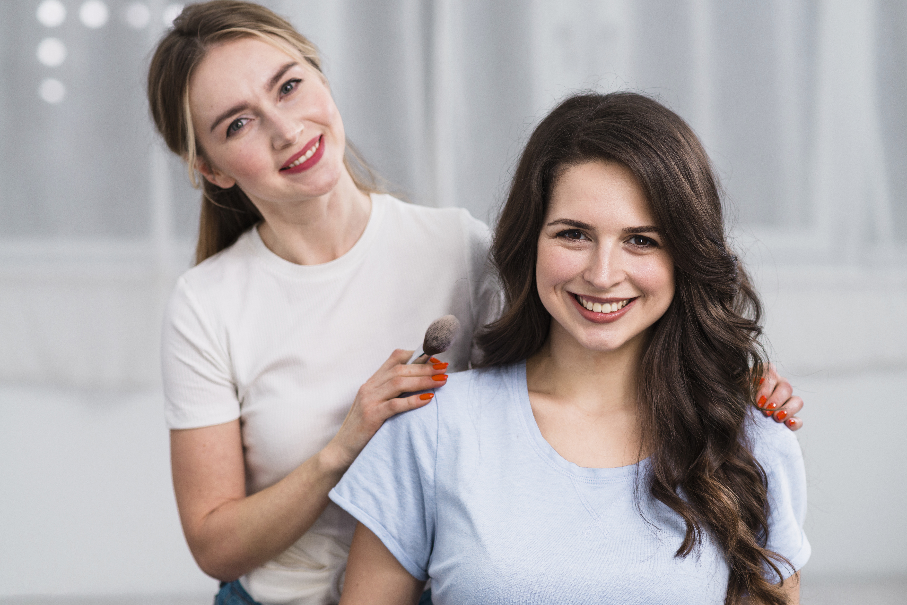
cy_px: 302
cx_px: 454
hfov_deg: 23.9
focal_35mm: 85
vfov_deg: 16.1
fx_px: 2142
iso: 400
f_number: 3.5
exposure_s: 1/160
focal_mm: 85
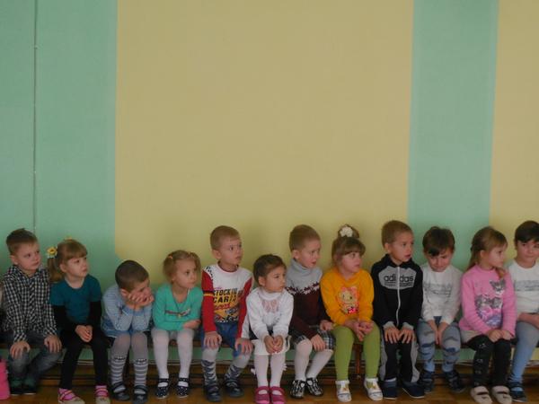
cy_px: 202
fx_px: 1028
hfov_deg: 29.4
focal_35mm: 66
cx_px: 270
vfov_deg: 22.3
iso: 640
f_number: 4.2
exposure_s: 1/30
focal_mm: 10.9
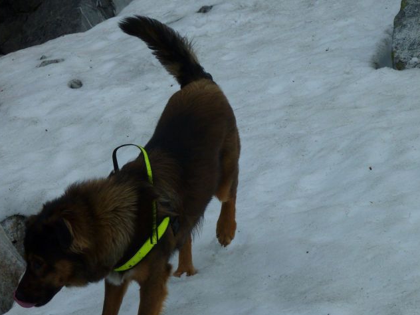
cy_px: 177
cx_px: 237
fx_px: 2257
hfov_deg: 10.6
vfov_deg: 8.0
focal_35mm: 186
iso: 80
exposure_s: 1/1300
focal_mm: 24.1
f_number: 5.6
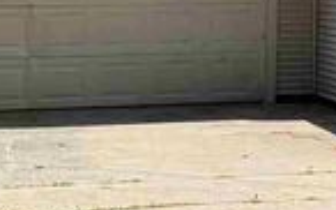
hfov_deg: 11.2
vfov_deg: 7.2
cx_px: 552
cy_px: -164
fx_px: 1629
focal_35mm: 178
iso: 100
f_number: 1.78
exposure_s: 1/3584
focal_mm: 6.76
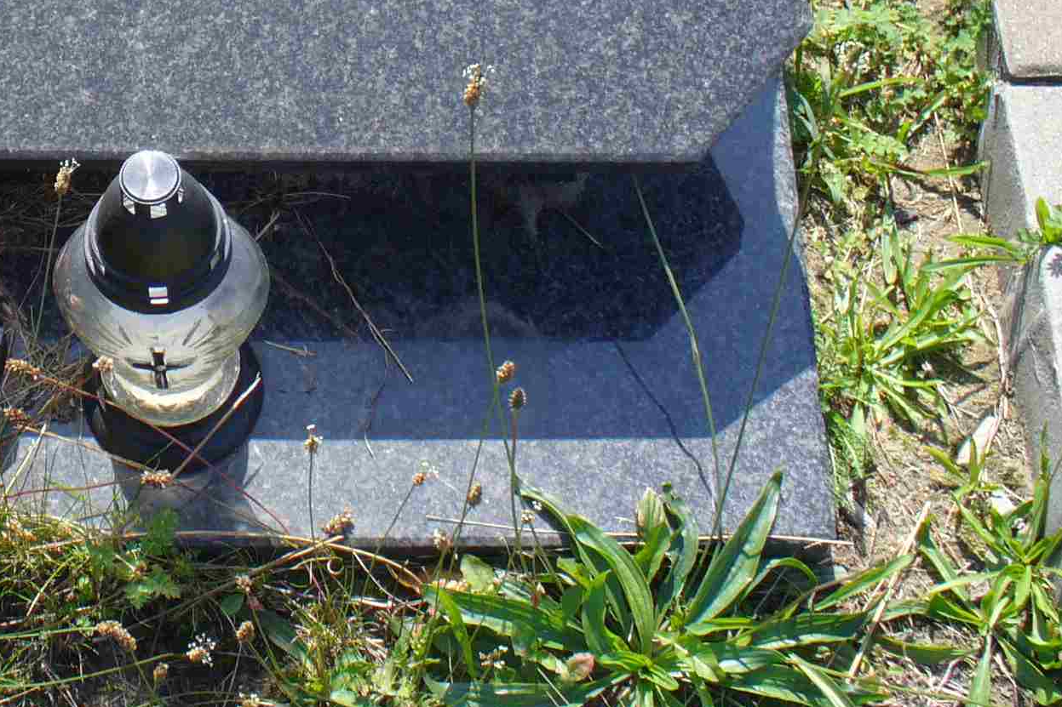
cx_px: 167
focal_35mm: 79
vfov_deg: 16.9
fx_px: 2330
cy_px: 10
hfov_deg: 25.1
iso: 80
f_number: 5.6
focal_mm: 6.1
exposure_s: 1/125
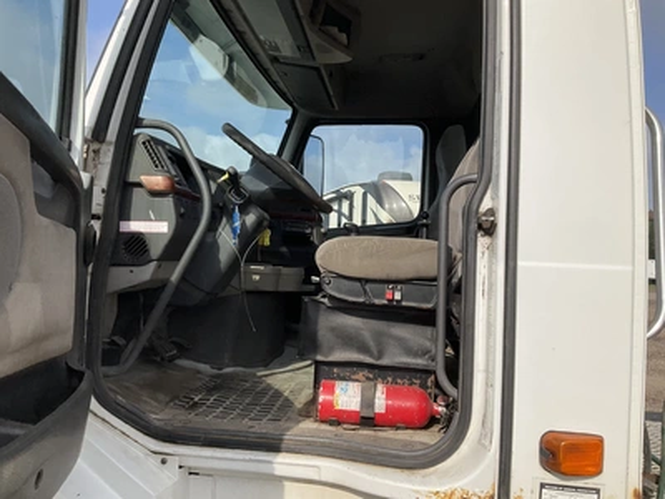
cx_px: 332
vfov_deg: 48.2
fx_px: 557
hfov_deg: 61.7
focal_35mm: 29
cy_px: 250
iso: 25
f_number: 1.8
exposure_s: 1/2538
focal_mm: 3
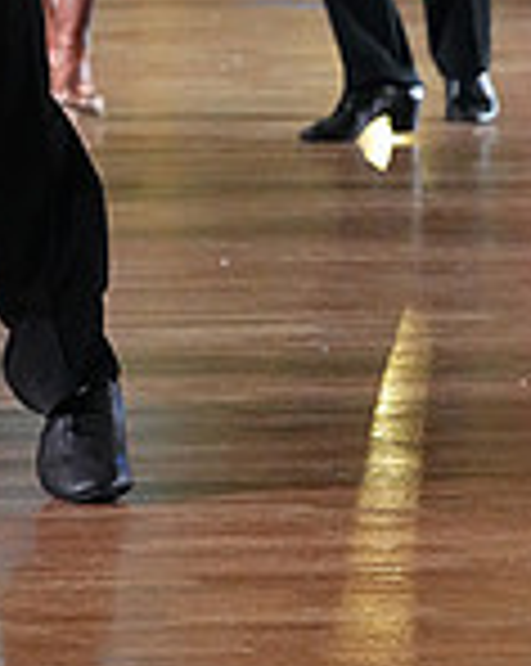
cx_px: -241
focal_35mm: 435
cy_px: -234
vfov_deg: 4.4
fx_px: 8563
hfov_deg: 3.5
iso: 8000
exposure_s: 1/400
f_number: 5.6
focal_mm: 118
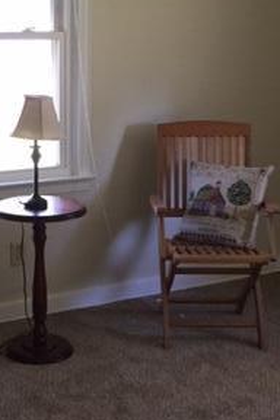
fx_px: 782
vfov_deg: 30.1
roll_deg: -0.6
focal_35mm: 67
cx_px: 93
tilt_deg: -15.6
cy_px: 195
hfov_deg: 20.2
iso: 125
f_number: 2.2
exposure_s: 1/30
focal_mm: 4.15
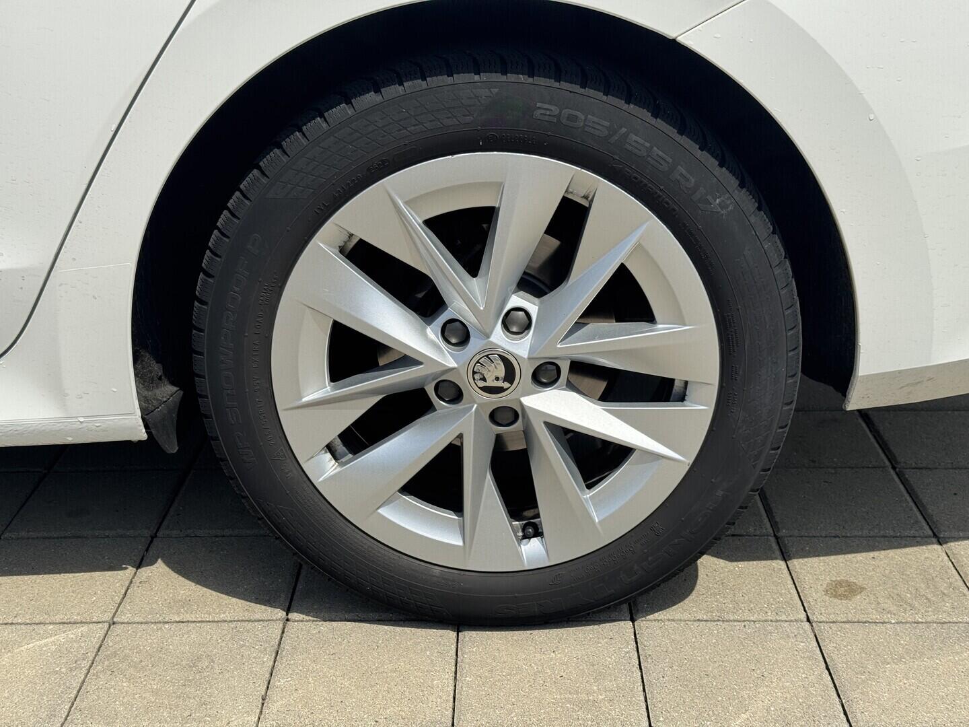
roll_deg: +1.7
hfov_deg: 39.7
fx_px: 1344
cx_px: 484
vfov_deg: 30.3
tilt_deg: -19.6
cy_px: 364
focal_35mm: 48
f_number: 1.78
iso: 80
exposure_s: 1/6410
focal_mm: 6.76
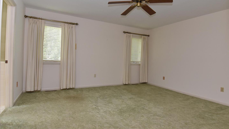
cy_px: 61
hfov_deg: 89.6
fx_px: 115
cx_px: 114
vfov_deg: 58.3
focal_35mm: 19
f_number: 8
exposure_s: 1/40
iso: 800
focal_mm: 12
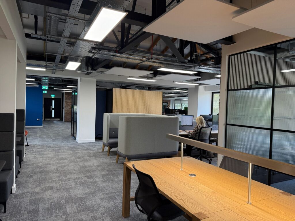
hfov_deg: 71.6
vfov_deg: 56.8
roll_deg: -1.5
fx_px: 205
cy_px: 110
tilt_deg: -1.4
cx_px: 148
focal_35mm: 24
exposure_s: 1/100
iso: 160
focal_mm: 6.76
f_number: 1.78
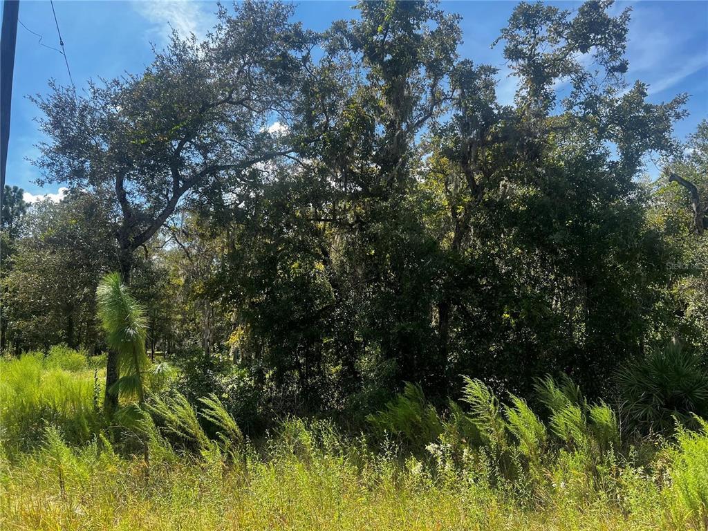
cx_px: 354
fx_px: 532
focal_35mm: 26
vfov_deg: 53.1
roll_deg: +1.7
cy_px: 266
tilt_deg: +7.0
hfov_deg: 67.3
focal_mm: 5.7
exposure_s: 1/1266
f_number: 1.5
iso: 50
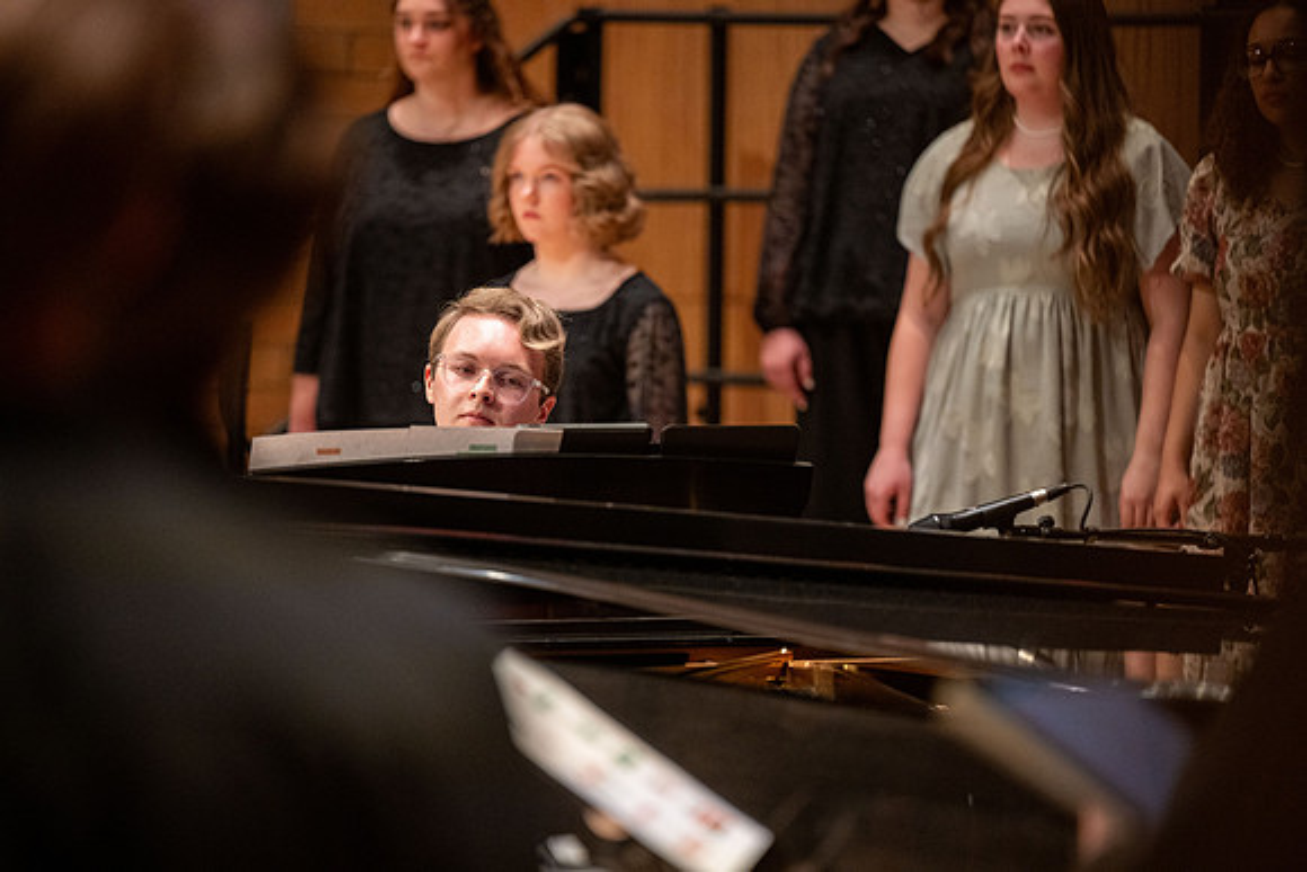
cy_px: 436
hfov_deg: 10.3
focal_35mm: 200
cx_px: 654
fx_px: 7262
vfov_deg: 6.9
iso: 2500
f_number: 2.8
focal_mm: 200
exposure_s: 1/500
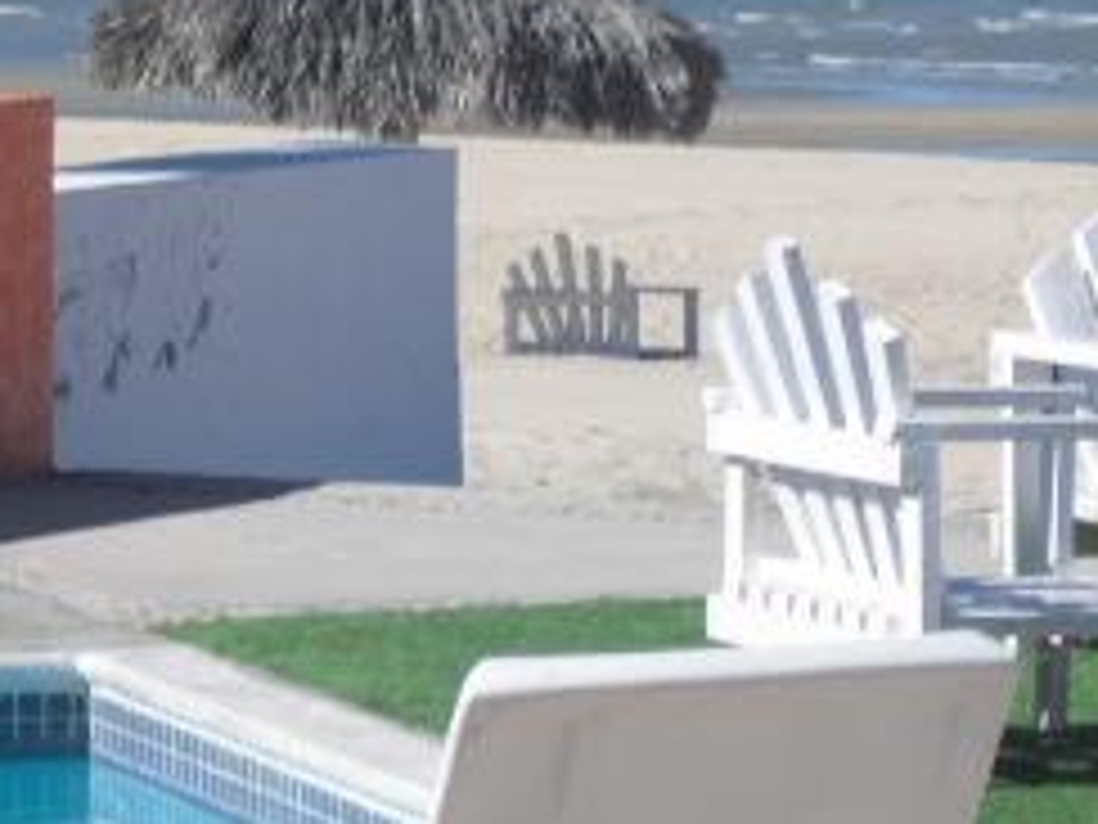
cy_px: 234
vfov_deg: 6.4
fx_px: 7391
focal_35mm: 233
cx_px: 382
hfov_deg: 8.5
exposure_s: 1/80
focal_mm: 15.7
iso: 64
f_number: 12.8
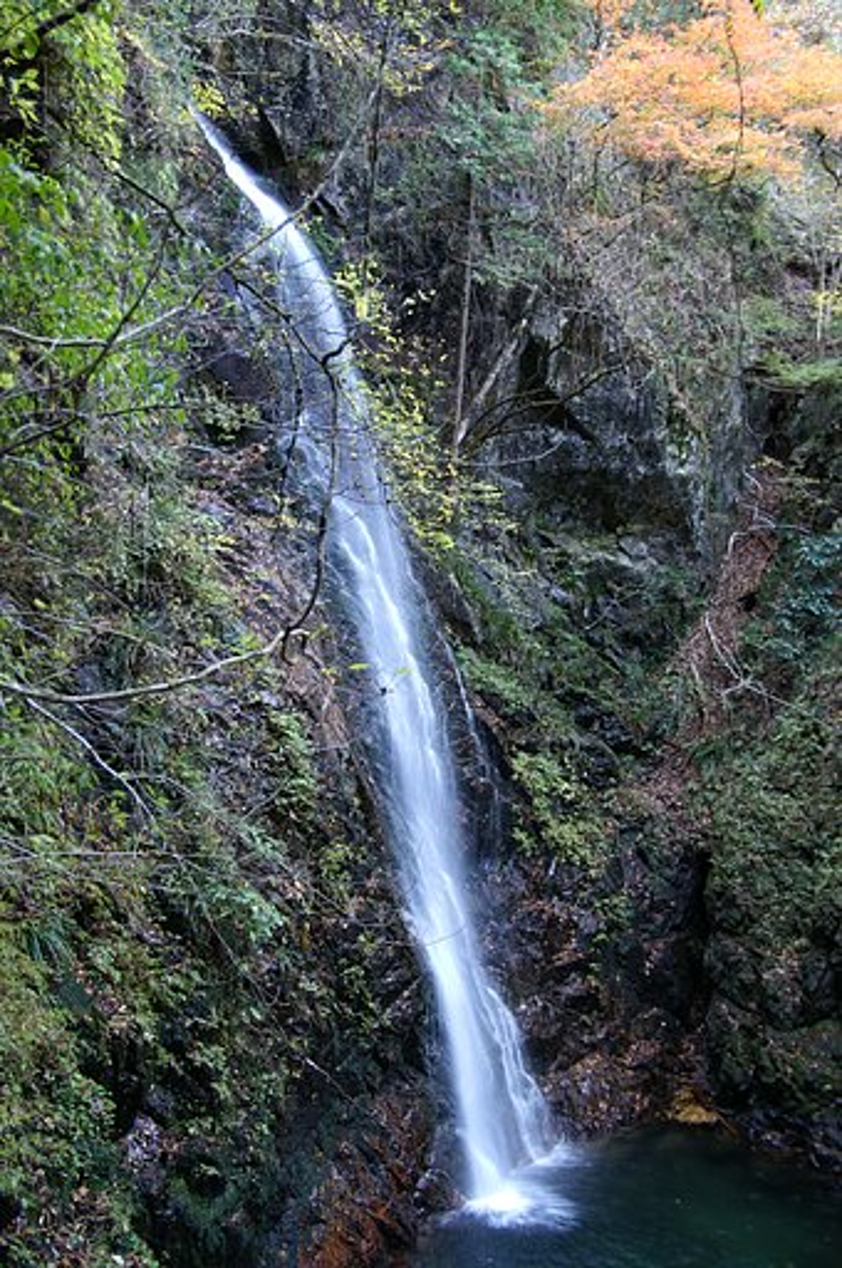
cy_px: 634
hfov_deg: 43.5
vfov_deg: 62.0
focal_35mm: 30
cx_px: 421
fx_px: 1055
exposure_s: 1/5
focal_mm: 20
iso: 100
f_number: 4
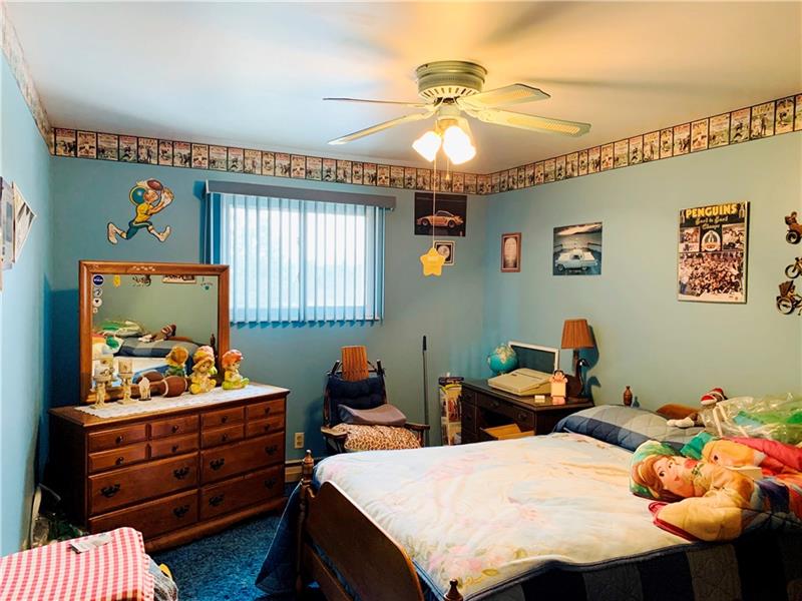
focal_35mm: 26
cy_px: 300
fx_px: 602
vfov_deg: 53.1
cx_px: 401
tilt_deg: -1.5
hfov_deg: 67.3
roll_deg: -1.0
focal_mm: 4.25
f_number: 1.8
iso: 320
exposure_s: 1/40
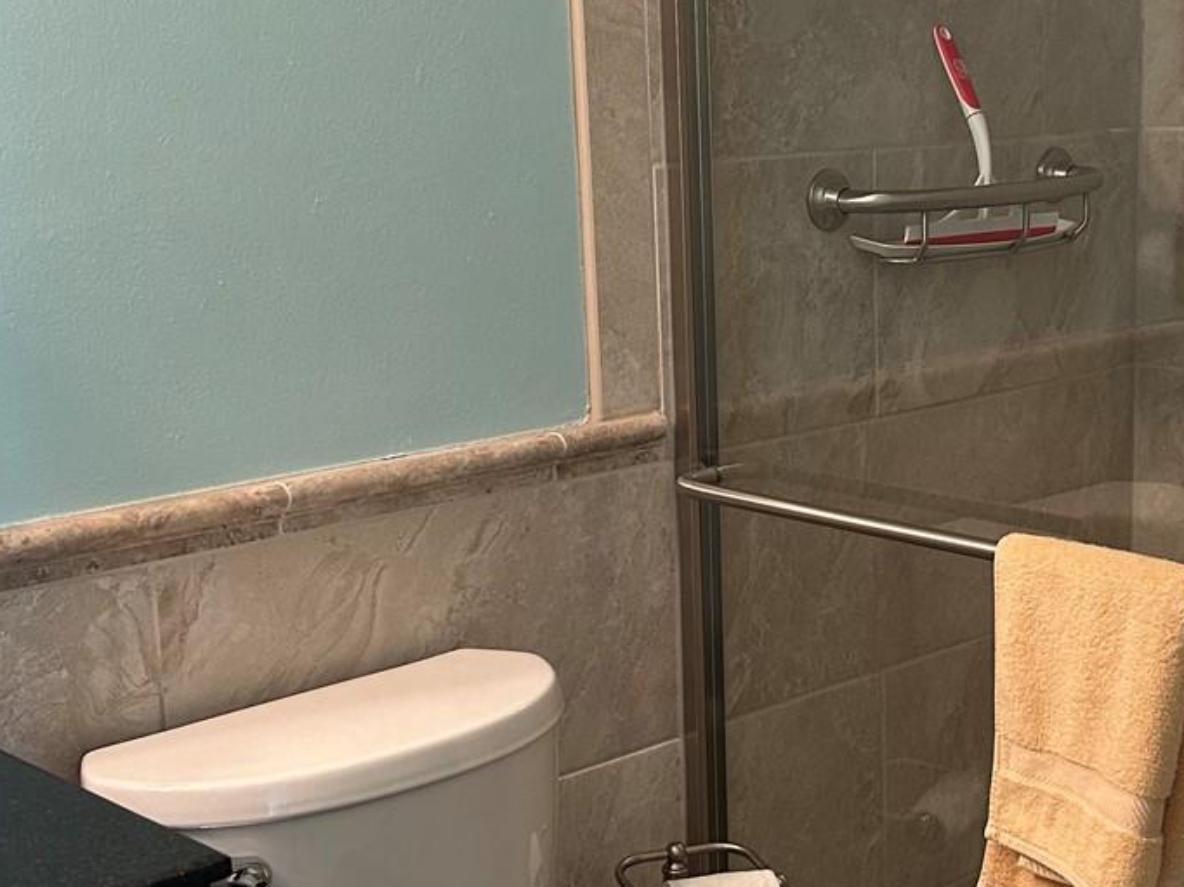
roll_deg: +1.8
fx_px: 2086
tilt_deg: -12.0
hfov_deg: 31.5
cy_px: 465
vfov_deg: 24.0
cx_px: 786
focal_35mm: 61
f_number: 1.5
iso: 160
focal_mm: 5.7
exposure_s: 1/60
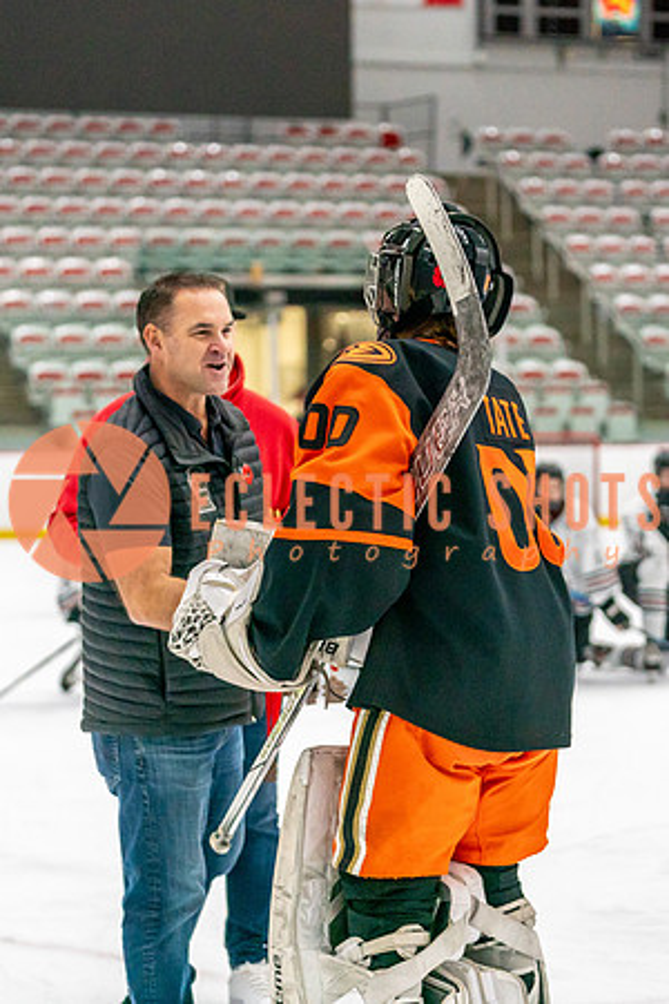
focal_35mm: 105
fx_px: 2927
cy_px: 502
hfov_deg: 13.0
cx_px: 365
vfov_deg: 19.5
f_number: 2.8
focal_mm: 70
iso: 3200
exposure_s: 1/1250
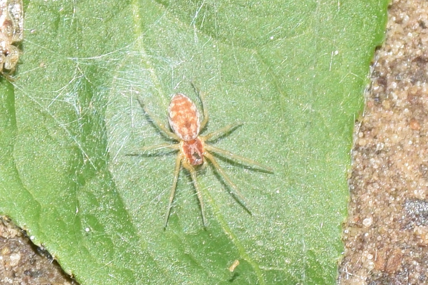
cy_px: 142
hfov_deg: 9.8
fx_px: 2496
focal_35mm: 210
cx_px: 214
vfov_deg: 6.5
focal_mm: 140
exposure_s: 1/160
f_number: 11
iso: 100
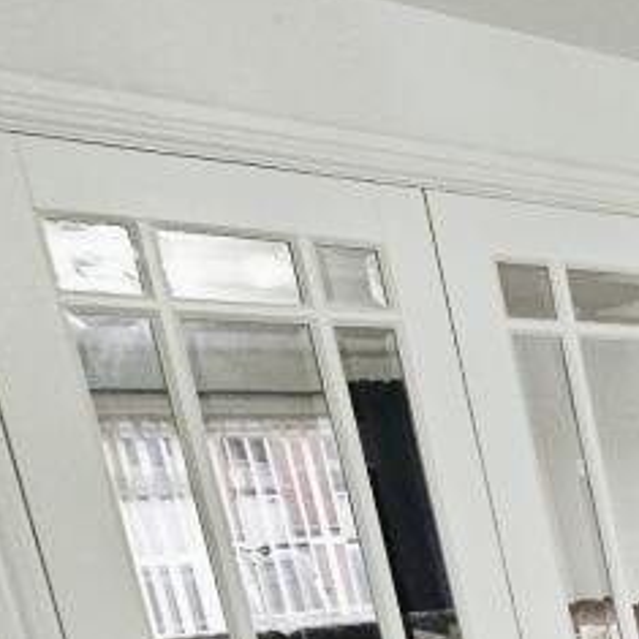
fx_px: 1044
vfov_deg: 27.7
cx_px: 1164
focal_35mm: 50
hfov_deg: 21.4
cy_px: 852
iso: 500
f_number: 2.2
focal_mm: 1.7
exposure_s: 1/33
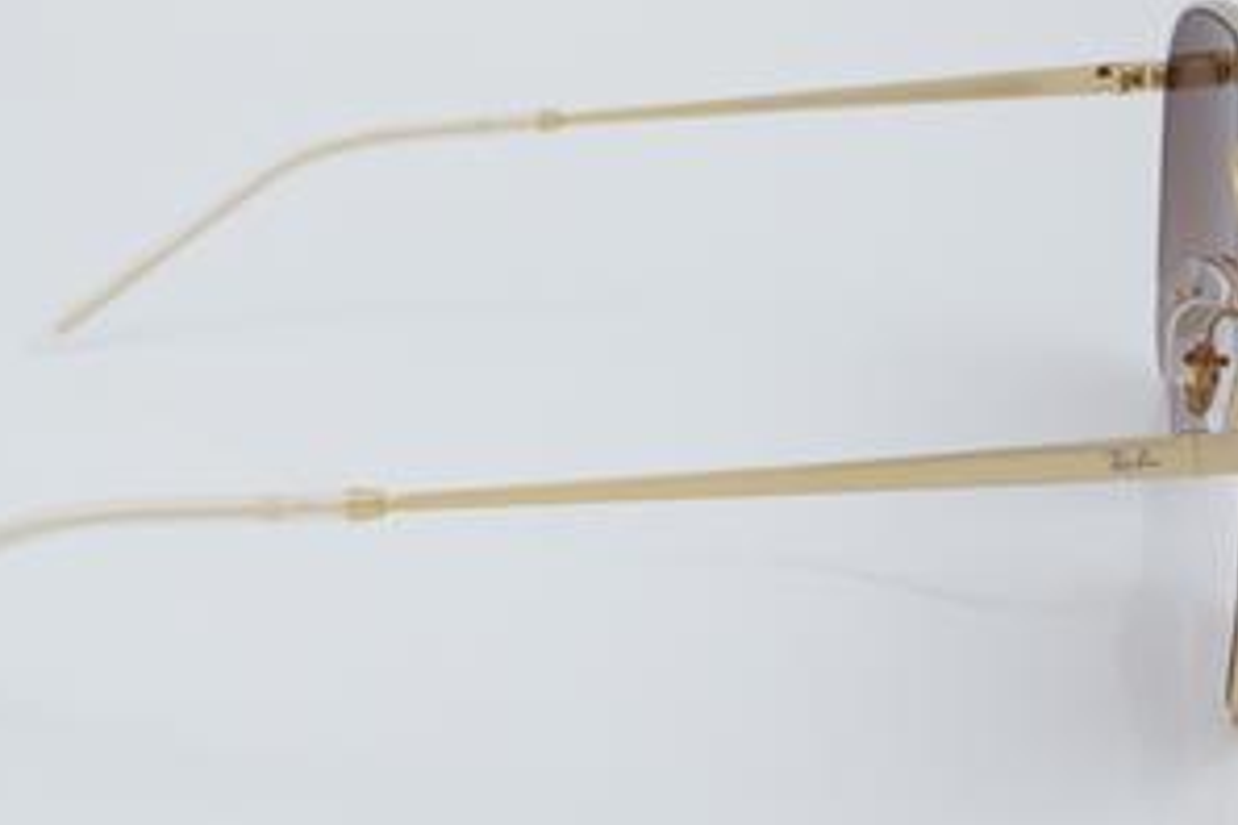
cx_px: 542
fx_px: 3473
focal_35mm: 101
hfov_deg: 20.2
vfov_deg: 13.6
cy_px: 388
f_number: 32
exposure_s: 1/4
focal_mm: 50
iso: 100
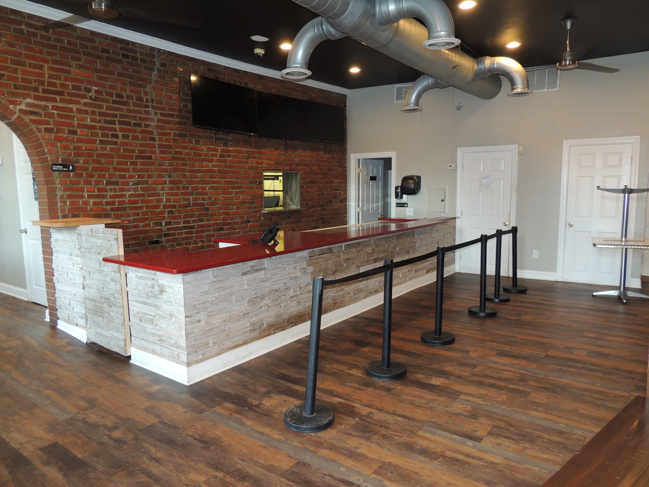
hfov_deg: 71.6
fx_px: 450
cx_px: 324
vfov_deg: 56.8
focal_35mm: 24
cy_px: 244
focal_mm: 4.3
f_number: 3
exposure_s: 1/30
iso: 200
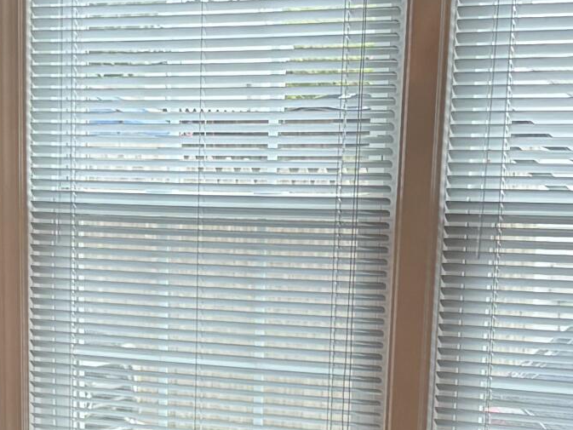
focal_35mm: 107
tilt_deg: -14.0
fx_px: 1771
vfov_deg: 13.4
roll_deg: +0.1
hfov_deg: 18.0
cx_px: 39
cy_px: 540
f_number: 1.78
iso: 200
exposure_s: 1/120
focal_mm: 6.76
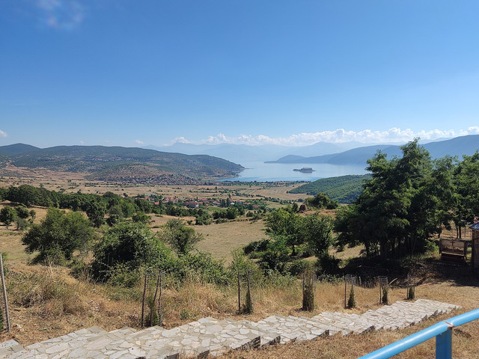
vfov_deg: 48.2
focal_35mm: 29
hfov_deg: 61.7
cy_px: 180
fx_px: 401
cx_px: 240
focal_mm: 4.71
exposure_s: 1/1918
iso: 50
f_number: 1.79
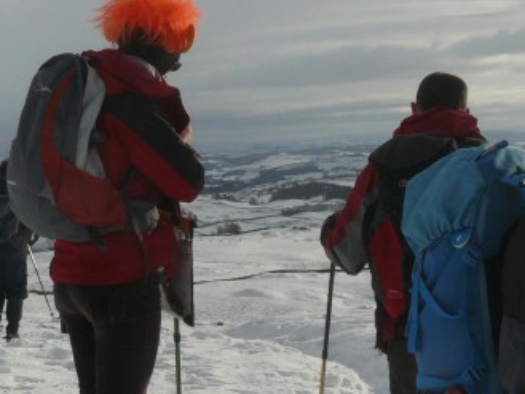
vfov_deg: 17.6
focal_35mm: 84
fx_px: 1274
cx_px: 287
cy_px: 161
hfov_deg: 23.3
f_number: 7.1
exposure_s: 1/400
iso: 100
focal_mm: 6
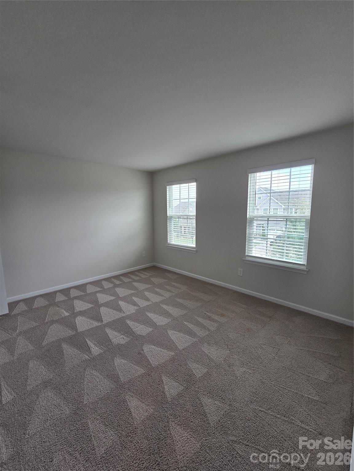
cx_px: 177
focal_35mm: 13
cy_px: 236
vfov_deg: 106.2
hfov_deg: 89.9
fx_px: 177
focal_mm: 2.2
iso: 80
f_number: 2.2
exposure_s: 1/120
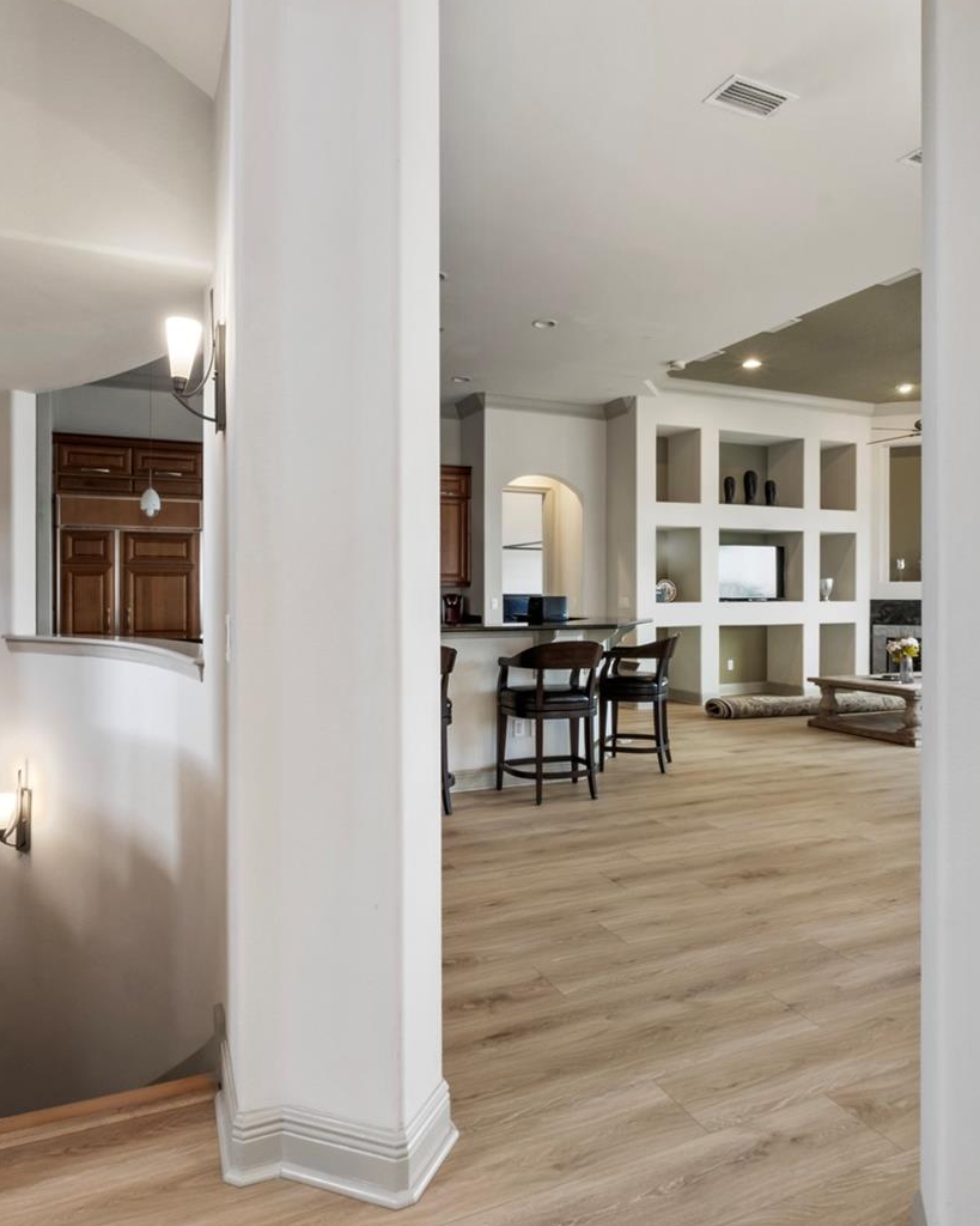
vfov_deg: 75.0
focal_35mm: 22
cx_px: 493
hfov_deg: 63.1
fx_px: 798
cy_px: 606
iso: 320
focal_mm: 10
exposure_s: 1/5
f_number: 16
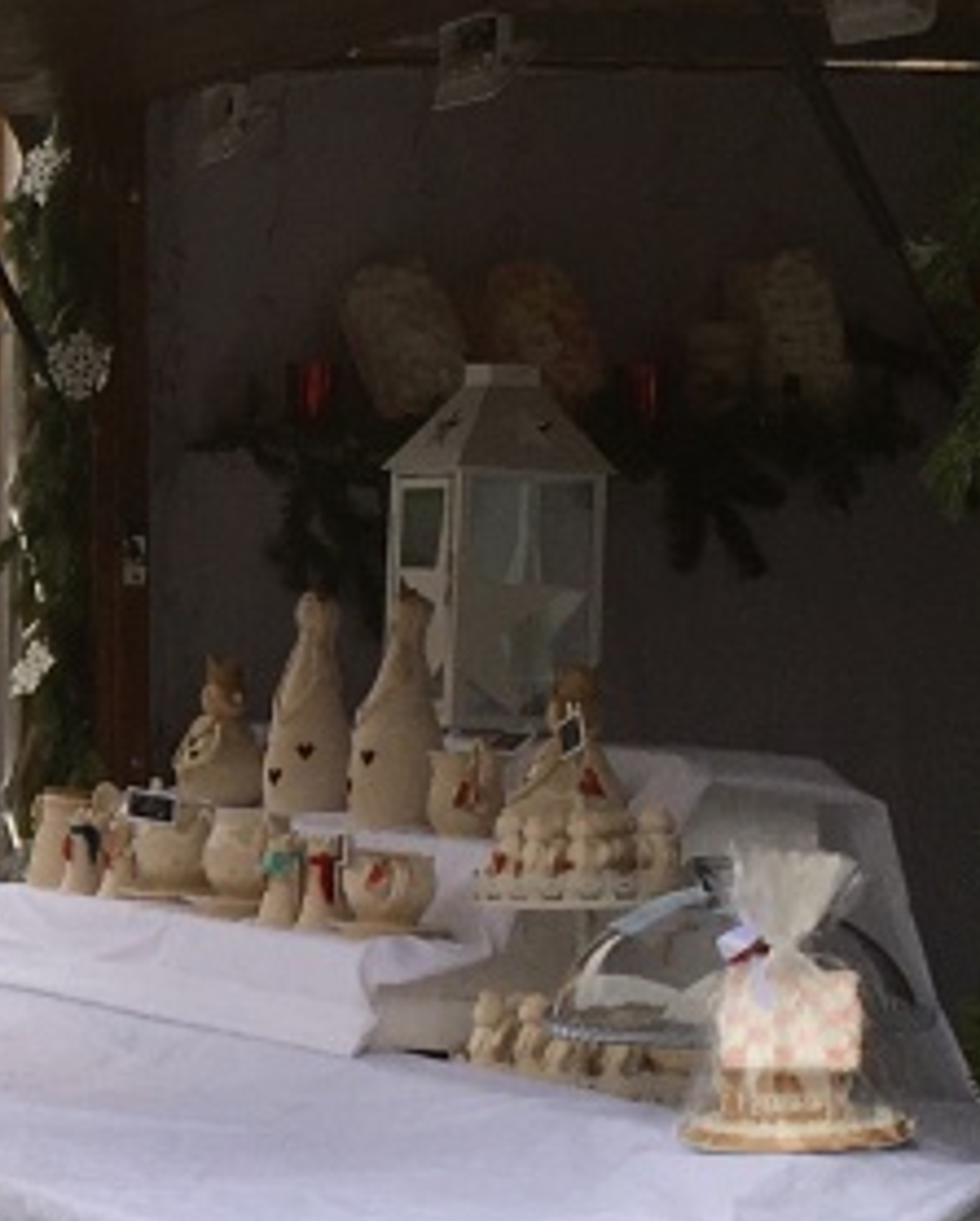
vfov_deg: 15.7
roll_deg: -0.8
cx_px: -800
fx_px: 4416
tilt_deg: +1.4
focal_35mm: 122
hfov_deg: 11.7
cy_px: 553
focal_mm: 4.15
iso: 25
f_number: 2.2
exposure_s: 1/100
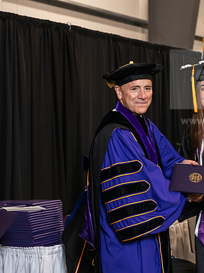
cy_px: 136
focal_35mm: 102
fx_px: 802
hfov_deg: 14.5
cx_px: 149
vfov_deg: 19.3
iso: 1600
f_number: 5
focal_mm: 70
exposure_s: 1/125
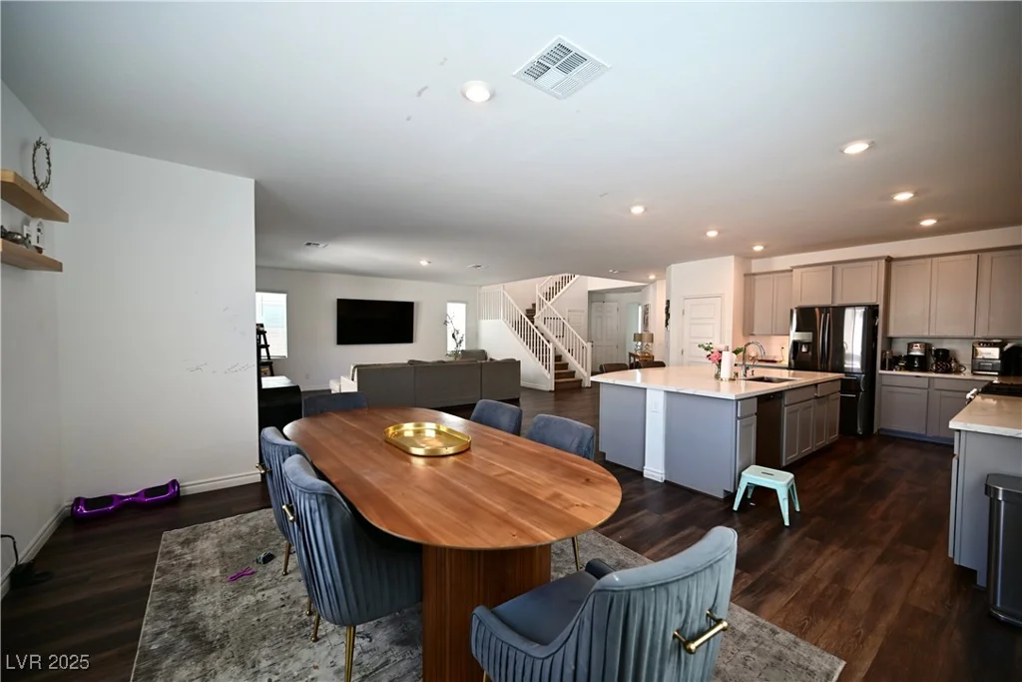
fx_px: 397
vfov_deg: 81.2
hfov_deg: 104.2
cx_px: 511
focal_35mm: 14
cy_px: 341
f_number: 4
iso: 320
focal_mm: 14
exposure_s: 1/60
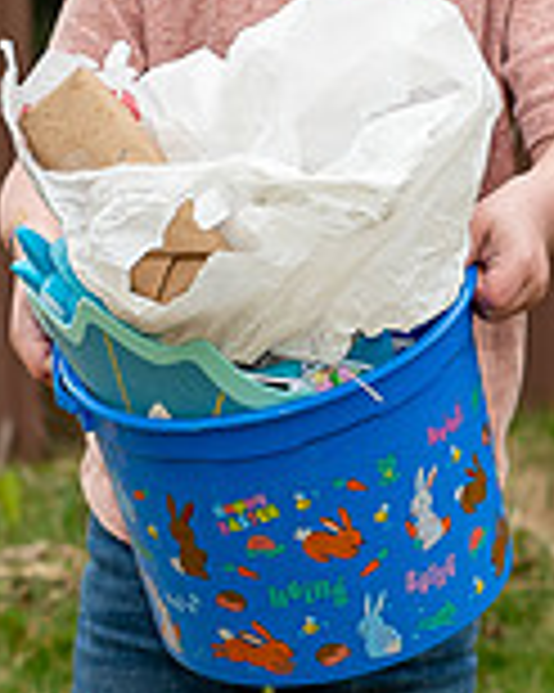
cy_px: 87
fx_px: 6216
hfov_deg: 5.1
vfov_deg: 6.4
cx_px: 289
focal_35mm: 303
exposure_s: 1/200
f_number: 4
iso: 250
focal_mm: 46
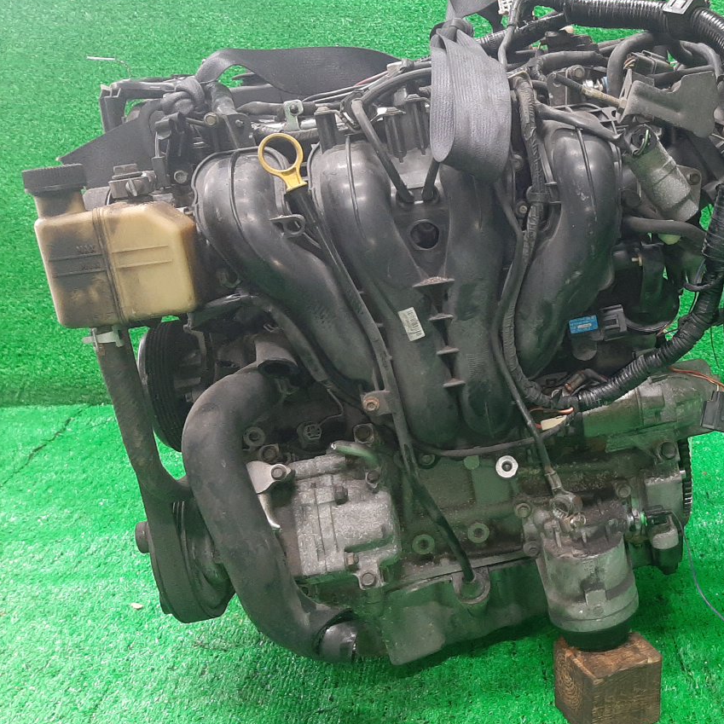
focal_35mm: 39
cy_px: 371
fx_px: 923
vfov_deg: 42.8
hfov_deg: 40.5
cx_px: 611
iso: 218
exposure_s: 1/50
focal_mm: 3.93
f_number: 1.7
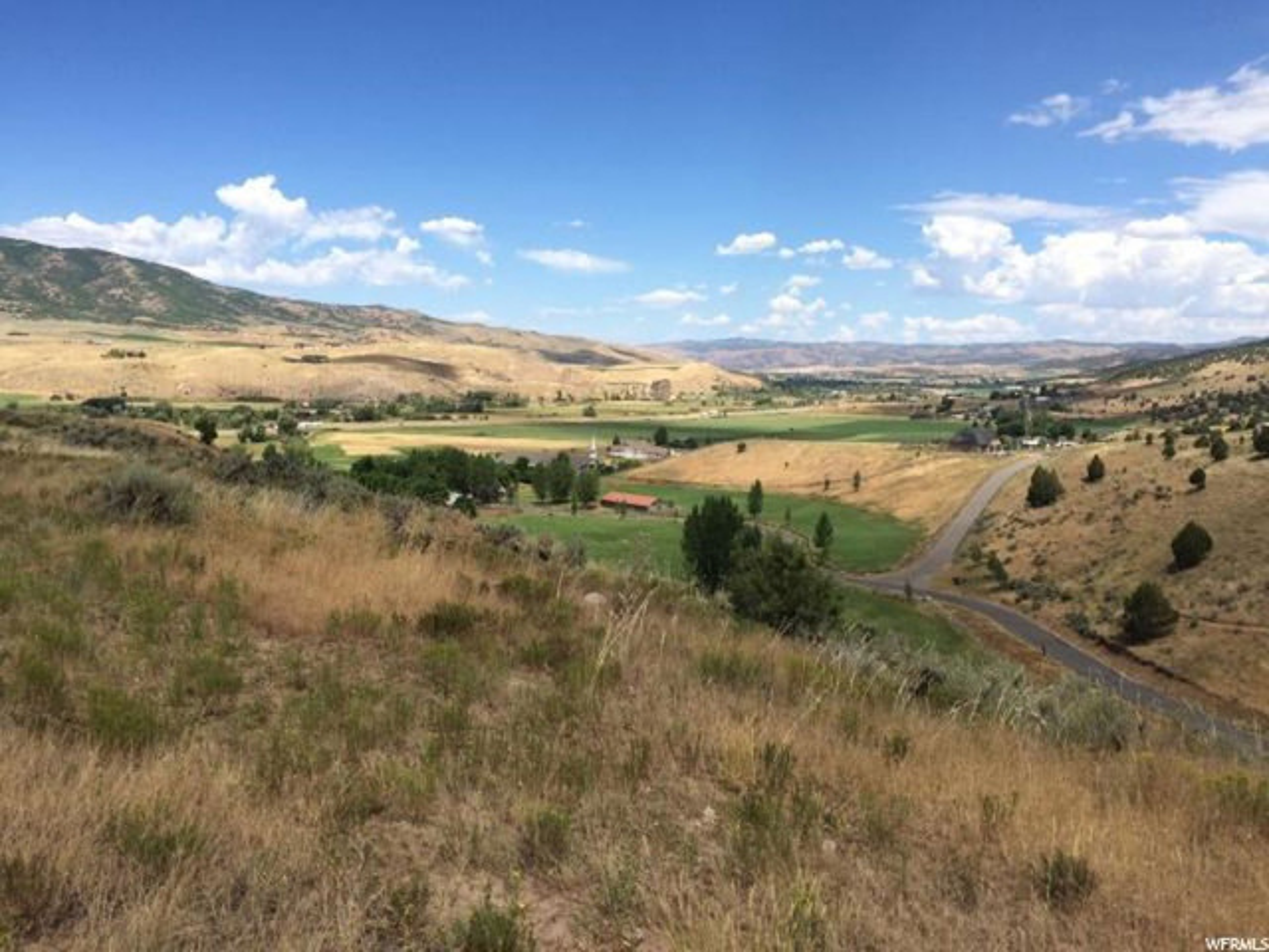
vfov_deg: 48.2
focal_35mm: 29
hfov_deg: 61.7
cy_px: 476
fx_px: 1063
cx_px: 634
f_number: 2.2
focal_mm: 4.15
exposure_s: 1/2160
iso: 32
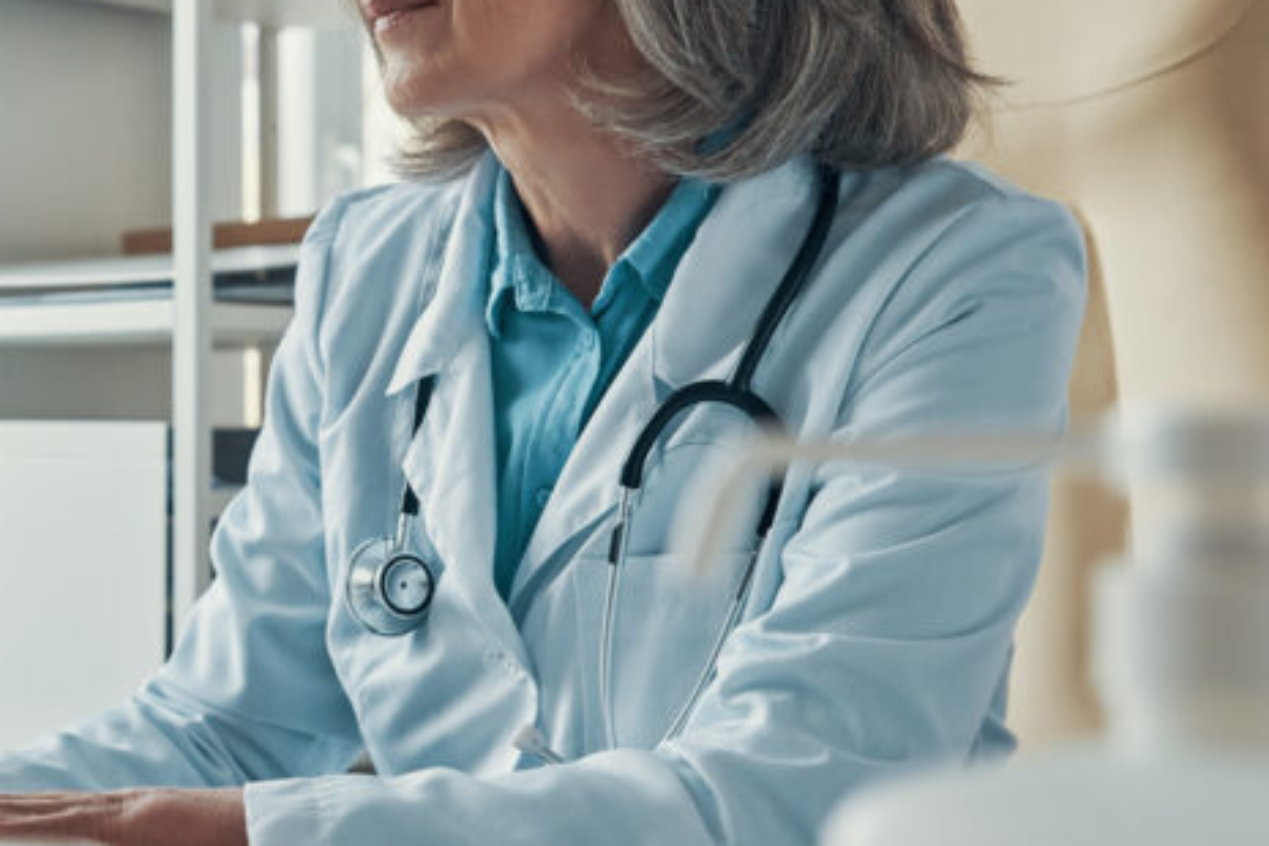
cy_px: 351
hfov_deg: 25.6
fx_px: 2714
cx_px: 177
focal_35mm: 77
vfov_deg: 17.7
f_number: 3.5
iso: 640
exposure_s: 1/100
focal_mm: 35
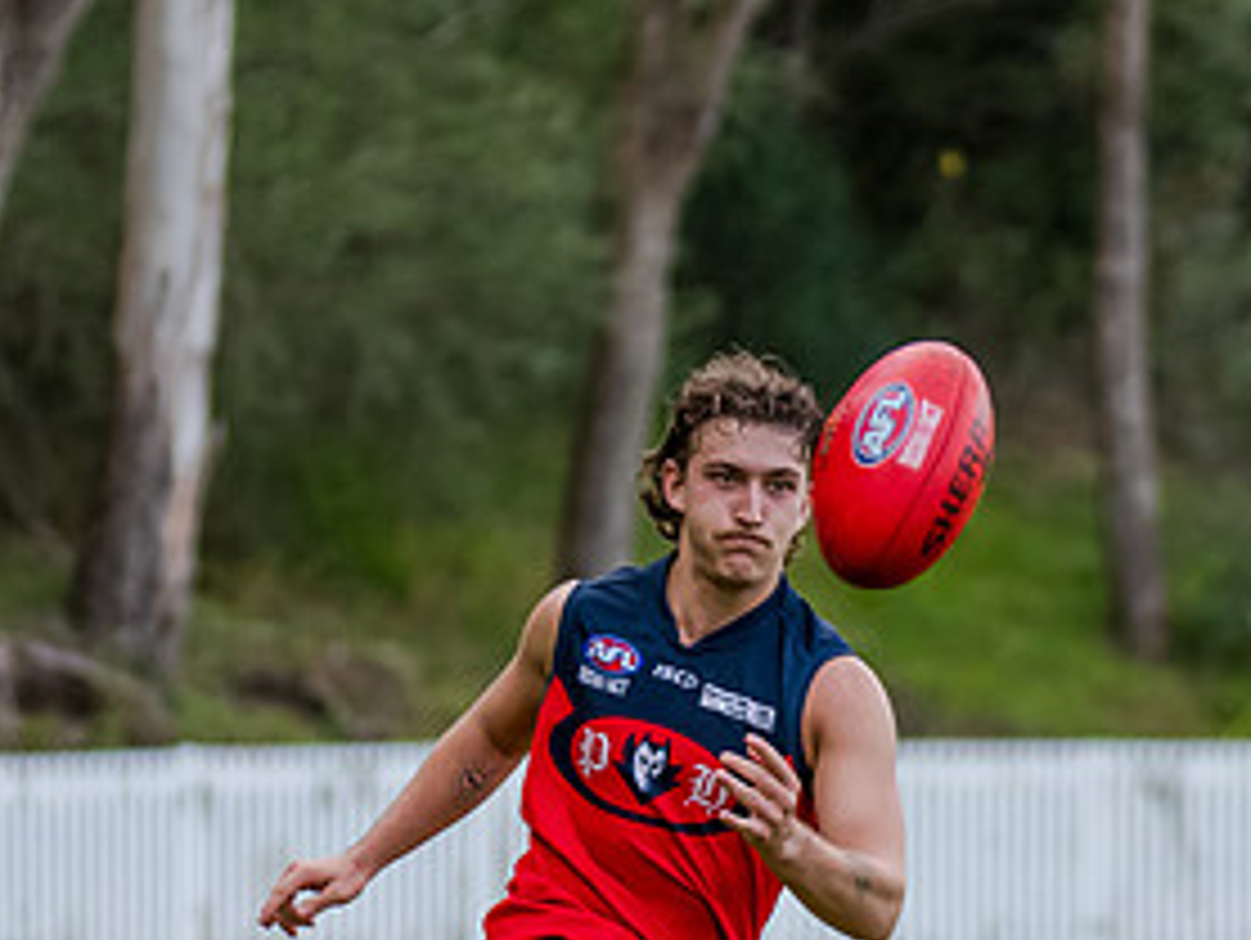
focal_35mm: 589
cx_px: 711
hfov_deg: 3.4
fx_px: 21304
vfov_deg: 2.5
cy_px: 897
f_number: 4
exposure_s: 1/1600
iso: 1100
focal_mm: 170
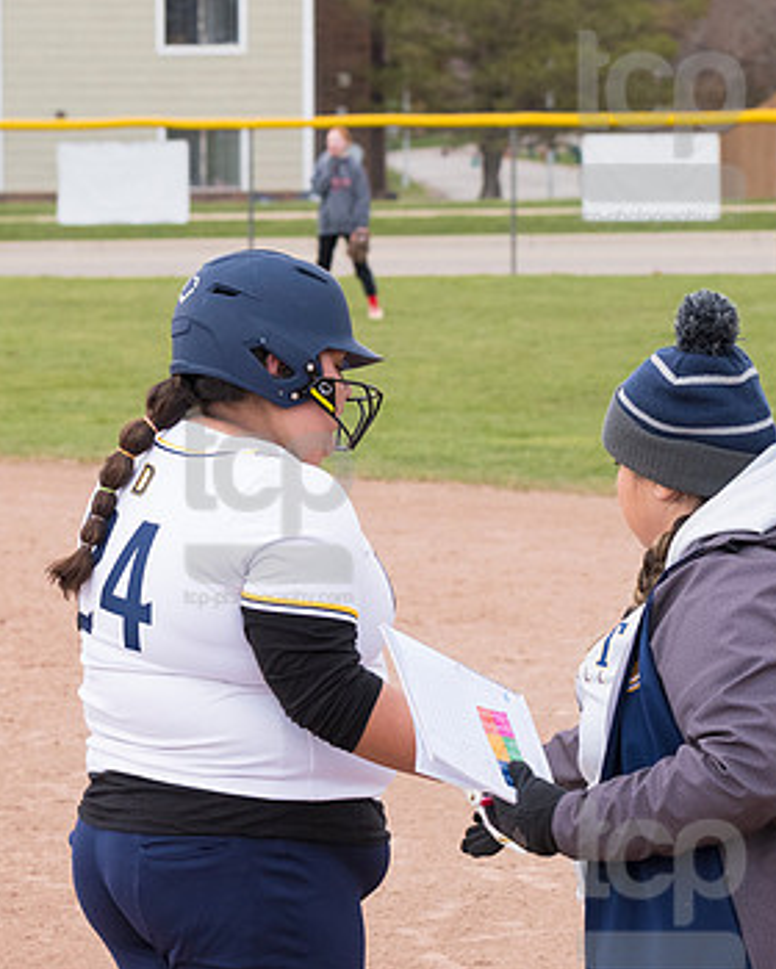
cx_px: 269
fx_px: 5483
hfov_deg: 8.1
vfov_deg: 10.1
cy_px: 509
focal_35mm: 191
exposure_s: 1/1600
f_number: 5.6
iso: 640
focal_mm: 82
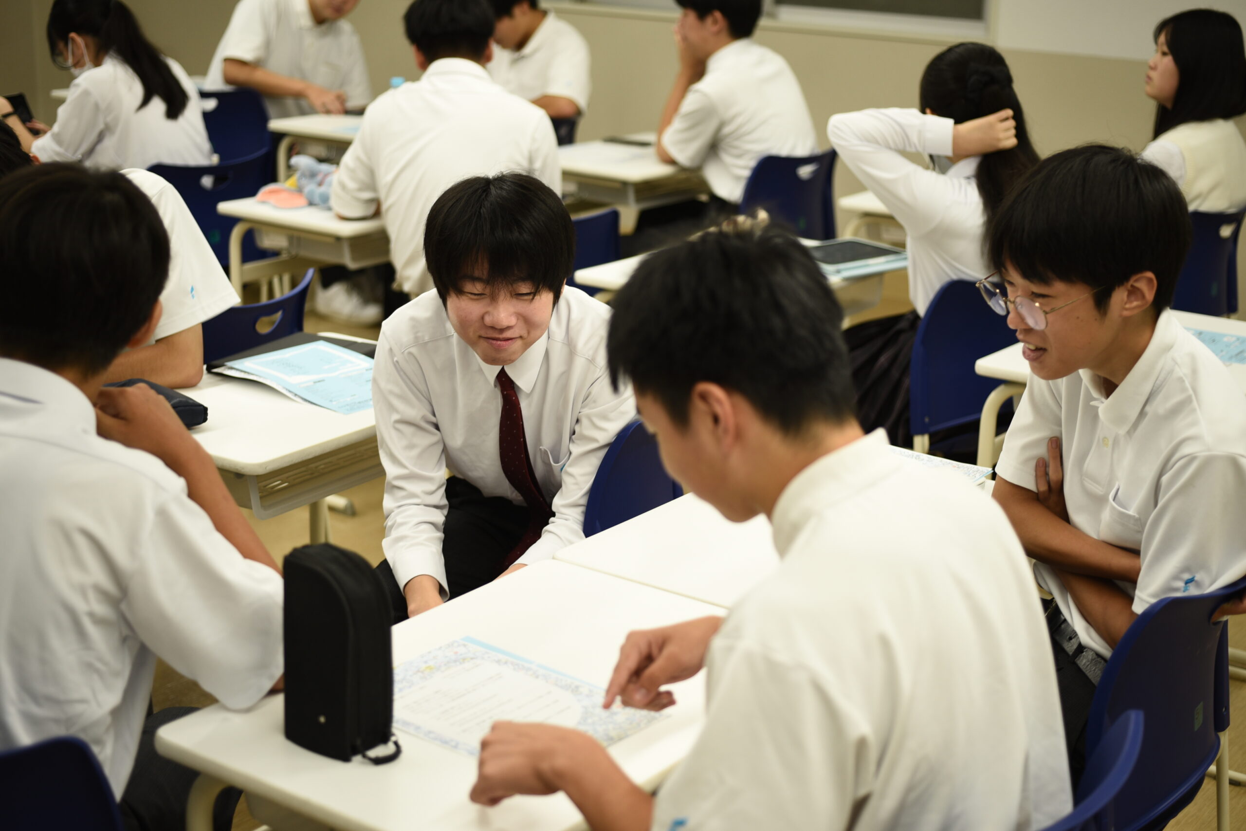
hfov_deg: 36.2
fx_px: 1904
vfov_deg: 24.6
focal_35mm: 55
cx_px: 623
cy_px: 416
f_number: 2.8
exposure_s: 1/250
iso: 400
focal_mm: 55
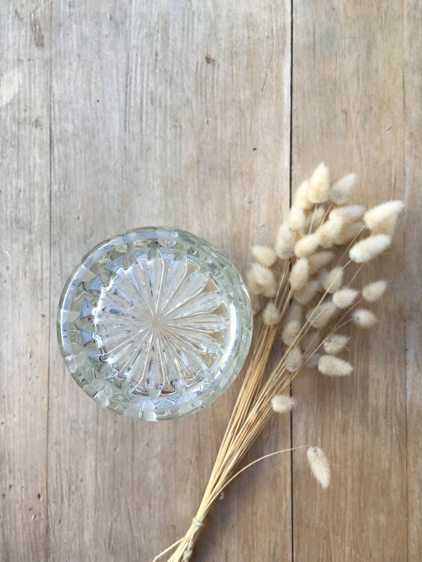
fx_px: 471
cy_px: 281
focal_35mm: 29
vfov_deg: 61.7
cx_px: 211
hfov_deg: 48.2
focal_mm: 4.15
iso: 25
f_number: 2.2
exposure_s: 1/100
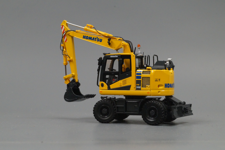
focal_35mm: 75
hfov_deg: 27.0
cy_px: 75
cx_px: 112
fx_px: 468
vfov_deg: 18.2
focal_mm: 50
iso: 3200
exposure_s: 1/15
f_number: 20
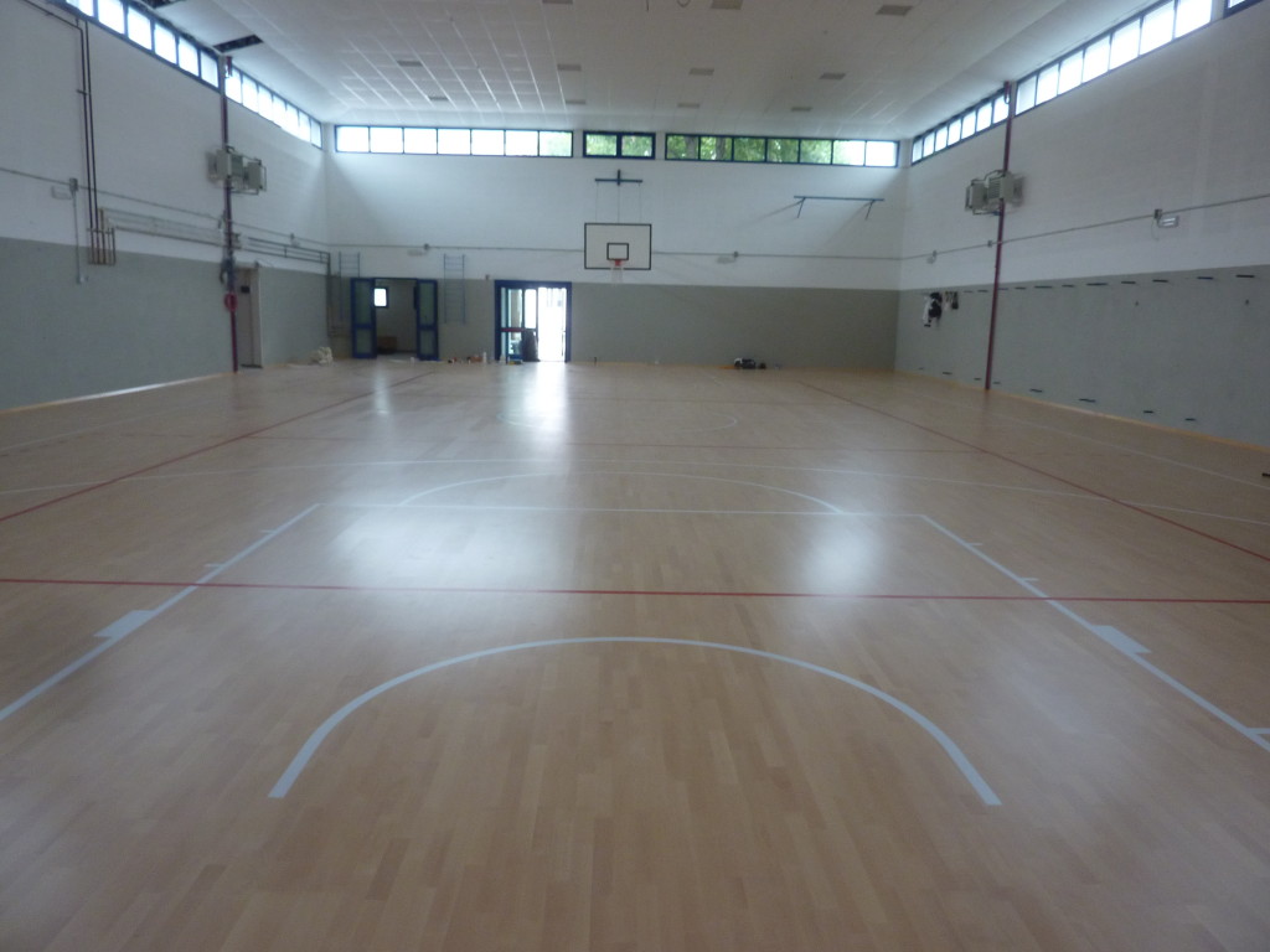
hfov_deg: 69.4
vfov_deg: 54.9
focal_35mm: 25
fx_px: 917
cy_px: 476
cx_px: 635
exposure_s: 1/30
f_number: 3.3
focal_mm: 4.1
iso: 200
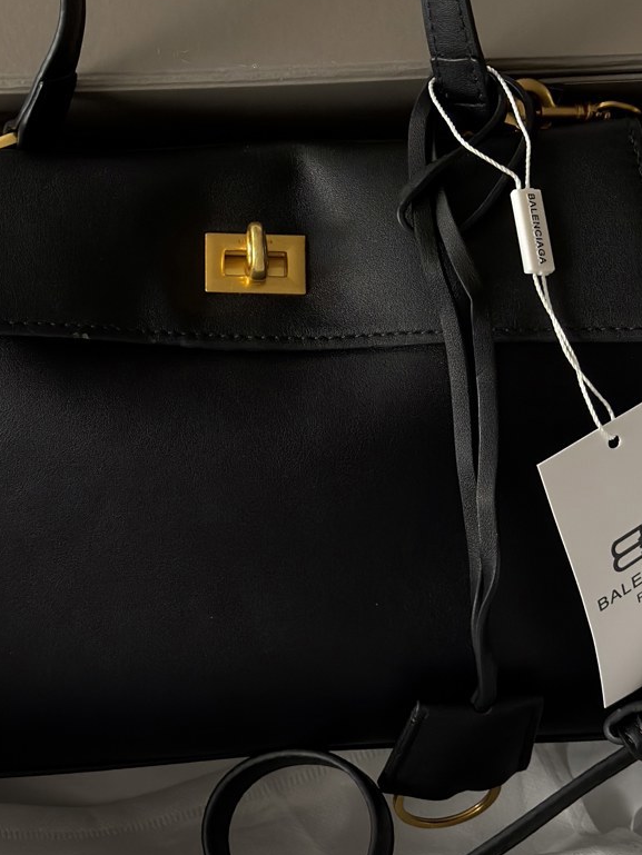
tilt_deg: -80.6
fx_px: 2250
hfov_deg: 16.2
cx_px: 223
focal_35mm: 91
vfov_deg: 21.5
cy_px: 424
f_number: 1.78
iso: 125
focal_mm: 6.76
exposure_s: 1/60
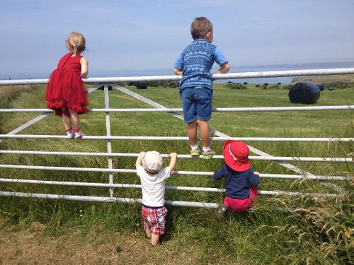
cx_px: 177
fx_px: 358
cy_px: 132
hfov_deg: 52.6
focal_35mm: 35
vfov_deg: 40.7
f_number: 2.4
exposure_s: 1/1842
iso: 64
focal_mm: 4.28
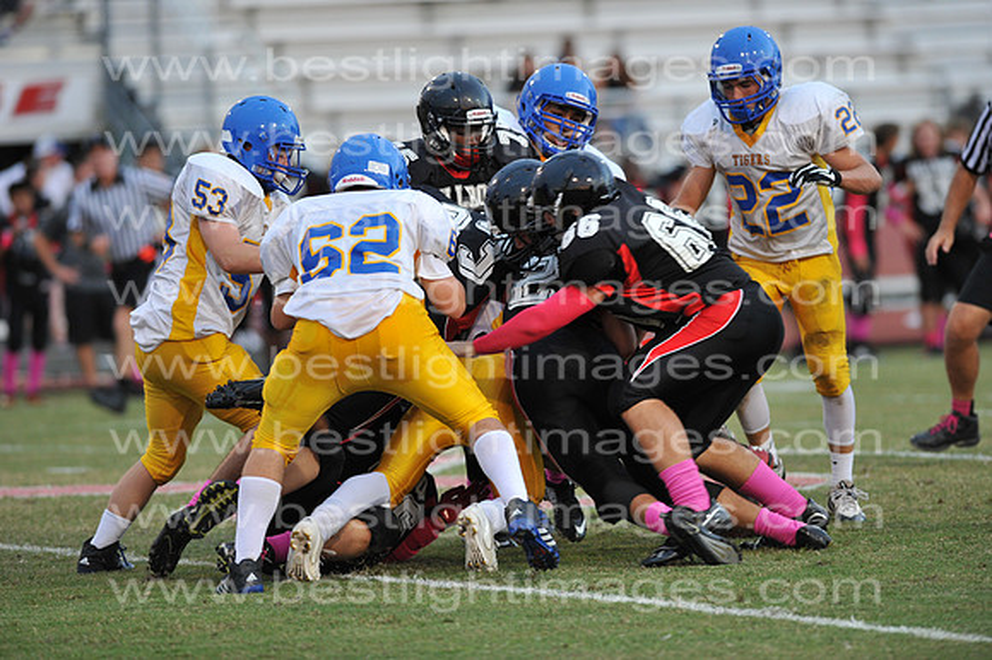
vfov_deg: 4.6
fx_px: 8262
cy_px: 330
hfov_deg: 6.9
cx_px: 496
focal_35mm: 300
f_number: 4
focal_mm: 300
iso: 2000
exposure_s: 1/500
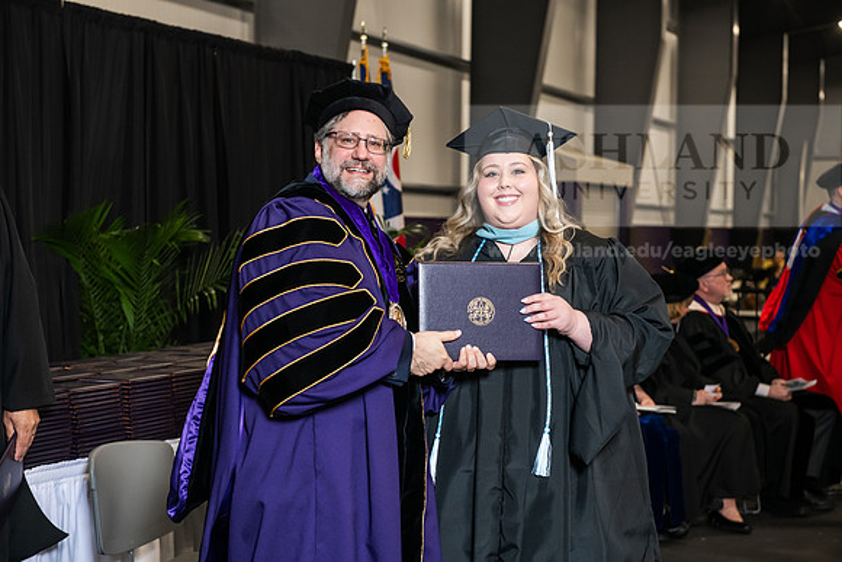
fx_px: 1638
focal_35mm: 70
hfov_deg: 28.8
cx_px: 421
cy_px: 281
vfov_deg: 19.5
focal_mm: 70
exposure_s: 1/200
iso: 2000
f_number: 5
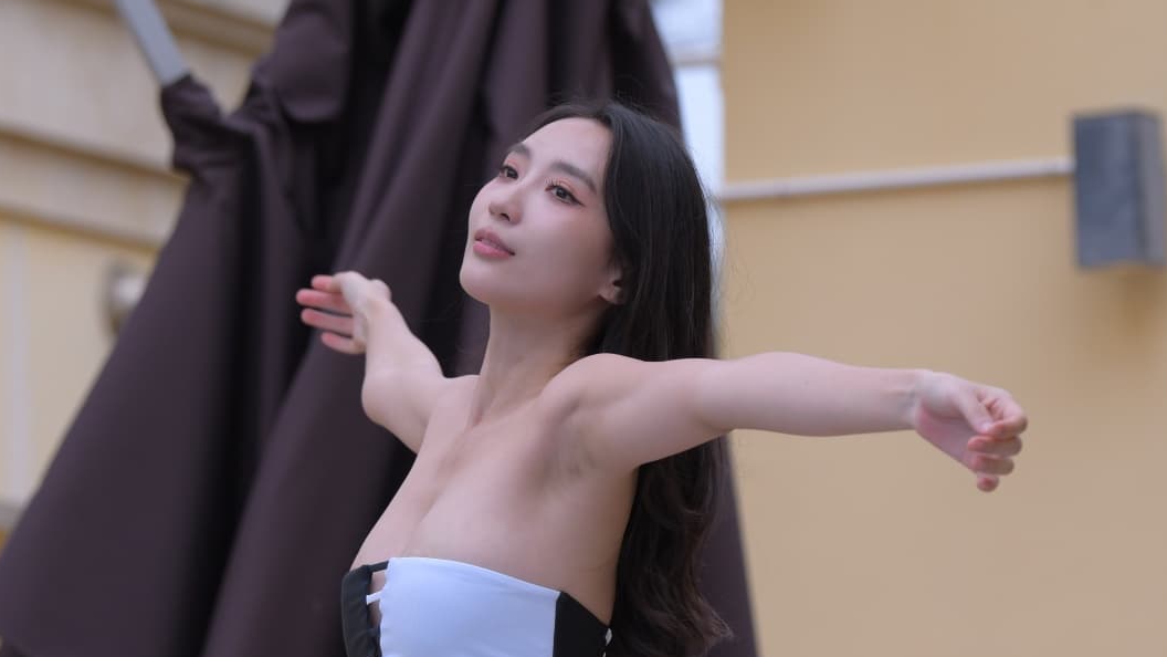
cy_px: 730
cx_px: 535
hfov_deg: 8.9
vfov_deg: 5.0
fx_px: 7458
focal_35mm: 241
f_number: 4
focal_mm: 135
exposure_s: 1/640
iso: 280
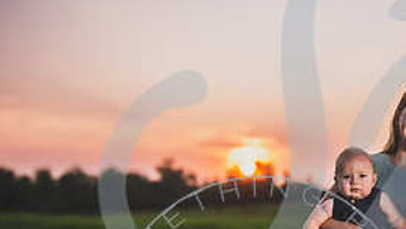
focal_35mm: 72
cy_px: 204
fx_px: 775
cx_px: 337
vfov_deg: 16.6
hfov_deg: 28.6
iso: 200
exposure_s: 1/1000
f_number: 2.8
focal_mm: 32
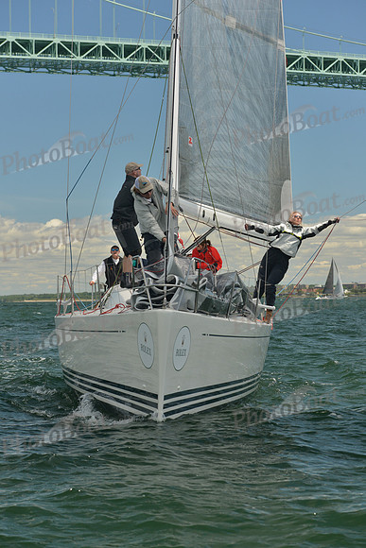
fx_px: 1295
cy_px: 274
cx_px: 183
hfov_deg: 16.1
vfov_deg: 23.9
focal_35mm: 85
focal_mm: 85
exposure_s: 1/1000
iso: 400
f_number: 5
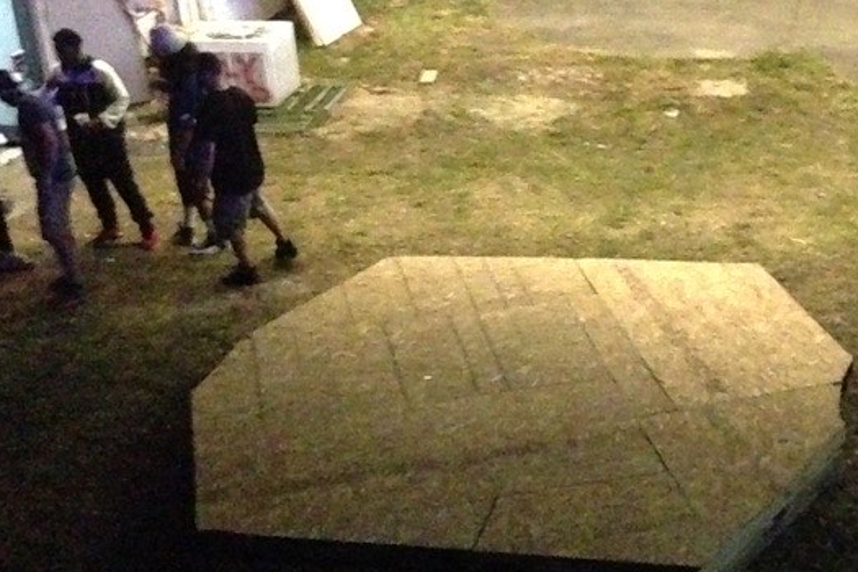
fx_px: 1597
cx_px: 655
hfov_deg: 29.5
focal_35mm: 67
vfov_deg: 20.2
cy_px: 391
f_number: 2.4
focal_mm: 4.12
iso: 3200
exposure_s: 1/15
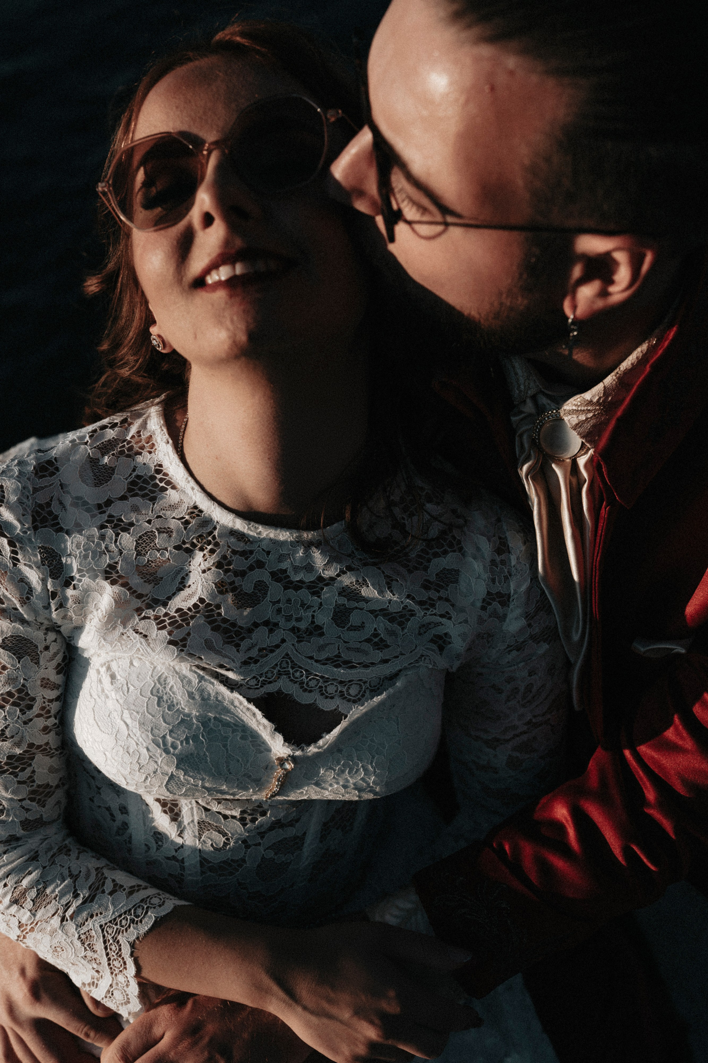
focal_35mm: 35
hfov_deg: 37.9
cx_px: 354
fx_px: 1032
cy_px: 532
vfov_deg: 54.4
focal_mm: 35
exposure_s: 1/320
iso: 50
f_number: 4
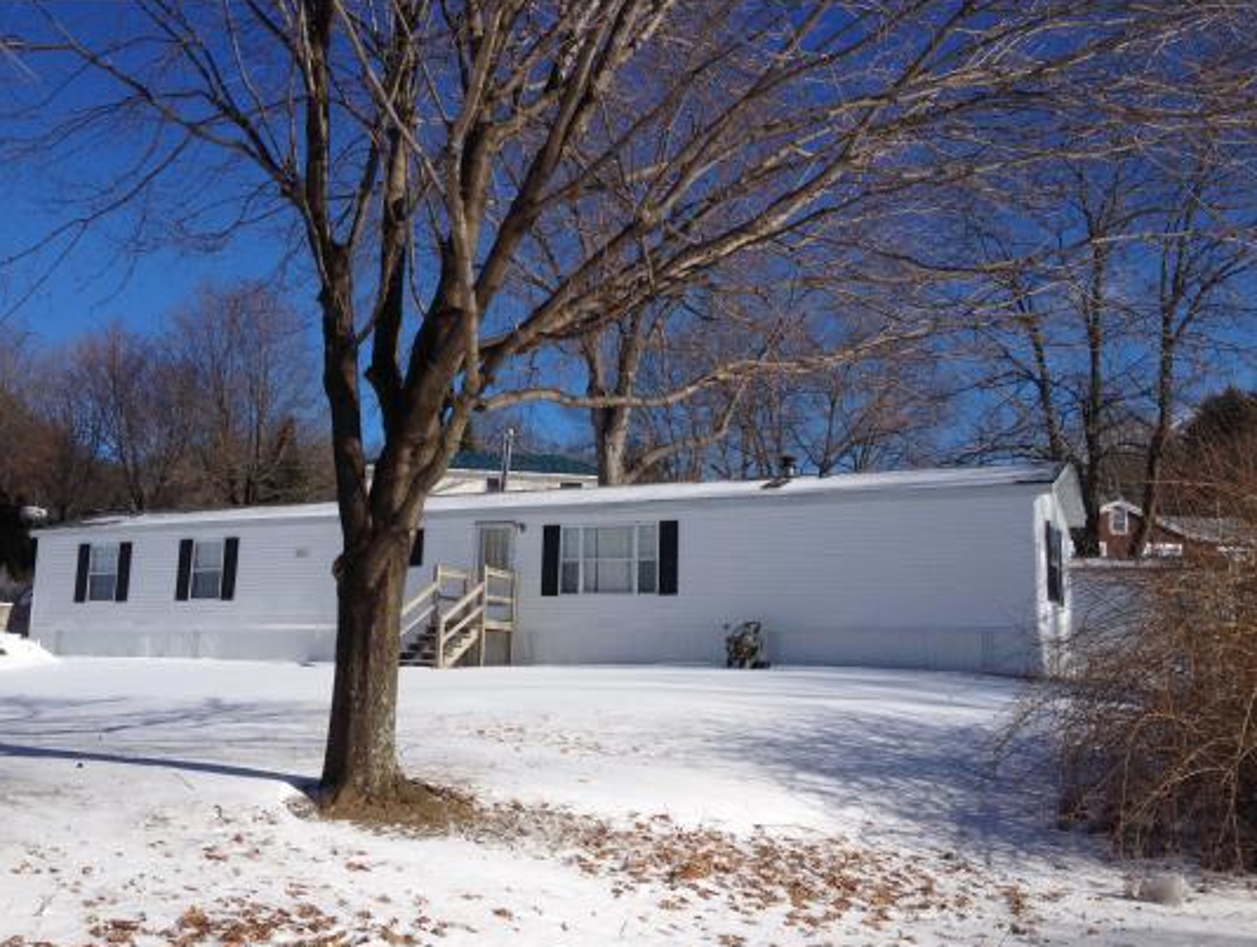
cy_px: 506
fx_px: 1382
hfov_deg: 48.9
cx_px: 603
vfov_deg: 37.8
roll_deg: -3.0
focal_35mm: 38
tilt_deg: +9.9
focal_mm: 4.28
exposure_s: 1/2907
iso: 50
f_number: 2.4
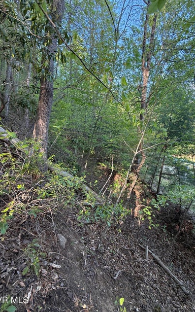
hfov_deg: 74.6
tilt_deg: -7.2
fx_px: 127
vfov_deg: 101.4
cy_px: 157
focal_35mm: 15
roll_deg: -1.9
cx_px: 108
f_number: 2.2
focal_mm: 2.22
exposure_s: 1/99
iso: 125
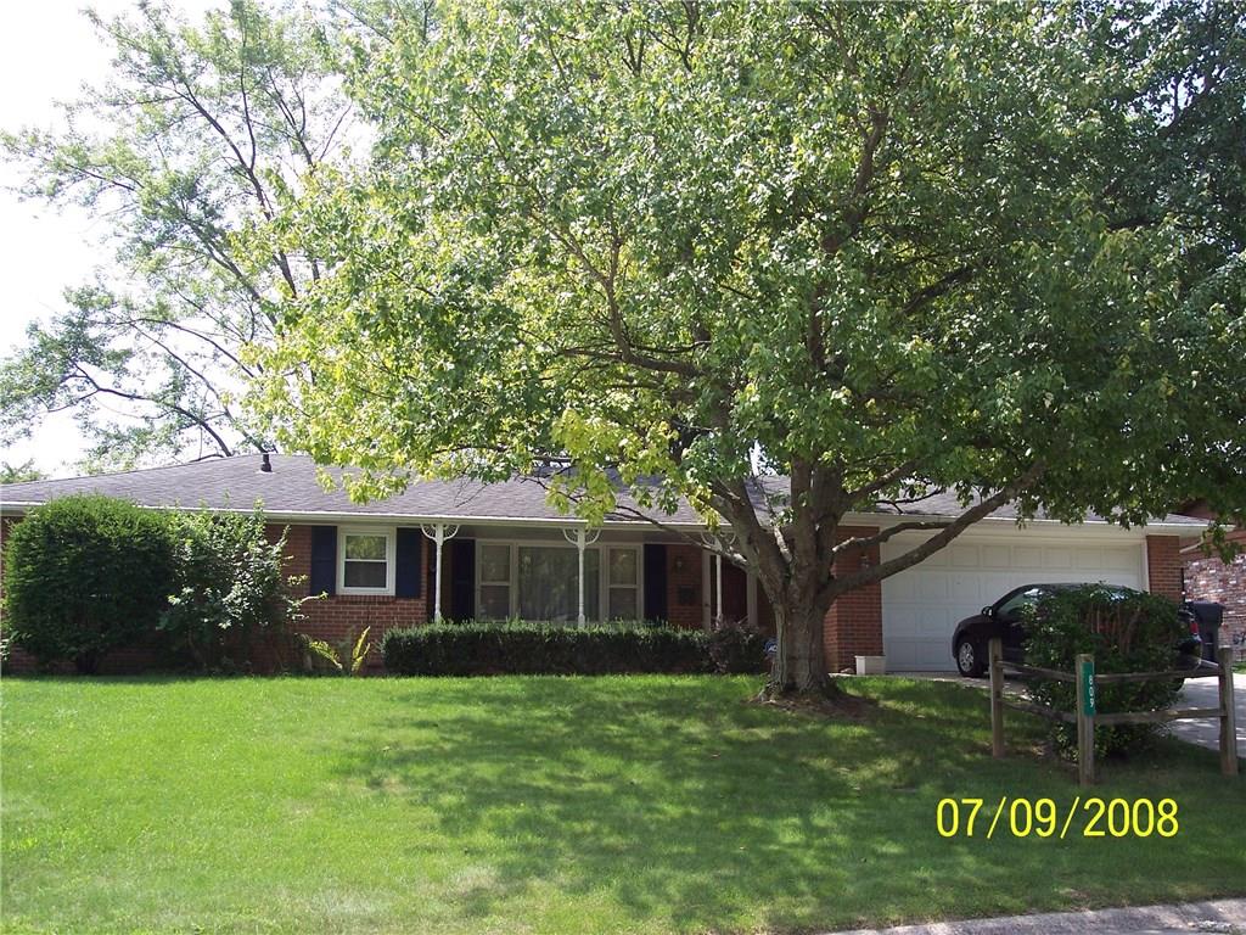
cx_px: 623
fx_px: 1404
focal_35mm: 39
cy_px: 468
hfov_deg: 47.9
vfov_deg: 36.8
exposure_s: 1/500
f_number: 3.4
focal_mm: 8
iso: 100
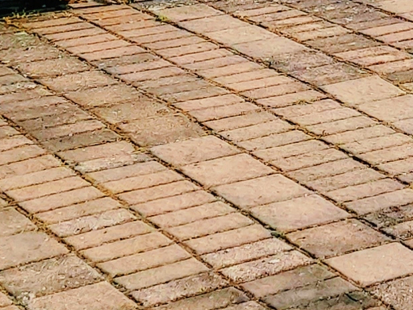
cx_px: 740
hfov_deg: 11.3
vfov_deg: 7.7
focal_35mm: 163
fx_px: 1945
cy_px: -678
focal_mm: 4.58
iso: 50
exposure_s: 1/1790
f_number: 2
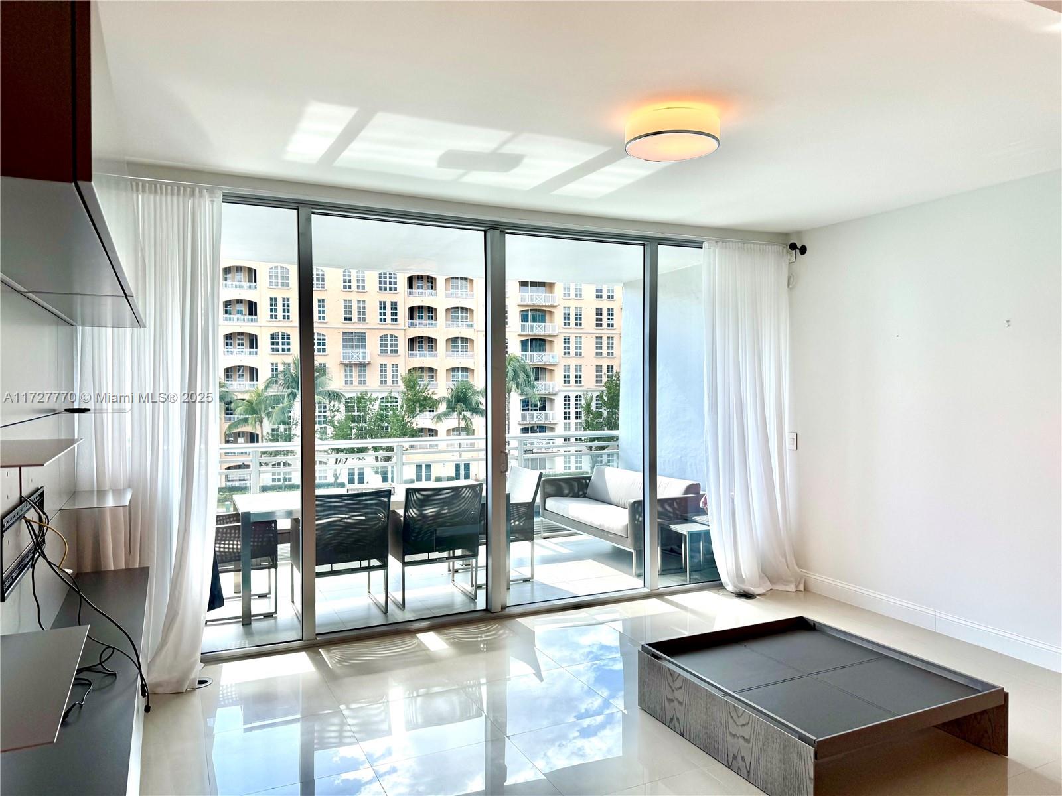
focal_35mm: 24
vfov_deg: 56.8
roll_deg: +0.3
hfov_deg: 71.6
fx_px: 736
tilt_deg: -1.5
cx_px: 531
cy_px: 398
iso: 80
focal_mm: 6.76
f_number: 1.78
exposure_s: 1/572
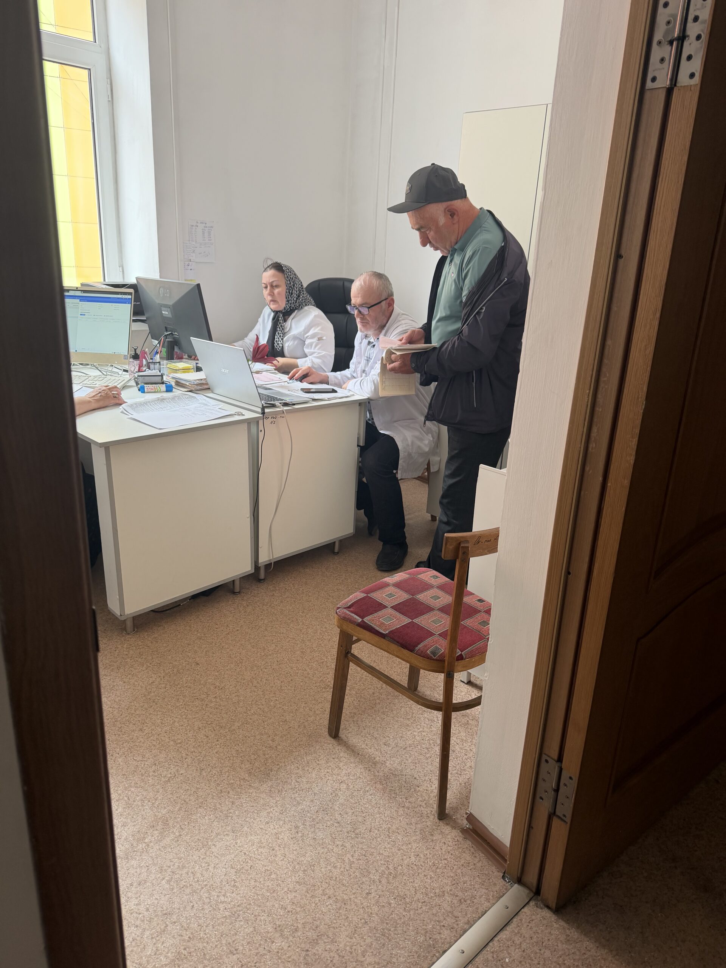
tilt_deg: -18.4
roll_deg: -2.5
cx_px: 363
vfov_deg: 71.6
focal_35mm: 24
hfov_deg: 56.8
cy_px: 484
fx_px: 671
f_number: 1.78
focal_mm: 6.76
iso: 160
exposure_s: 1/121
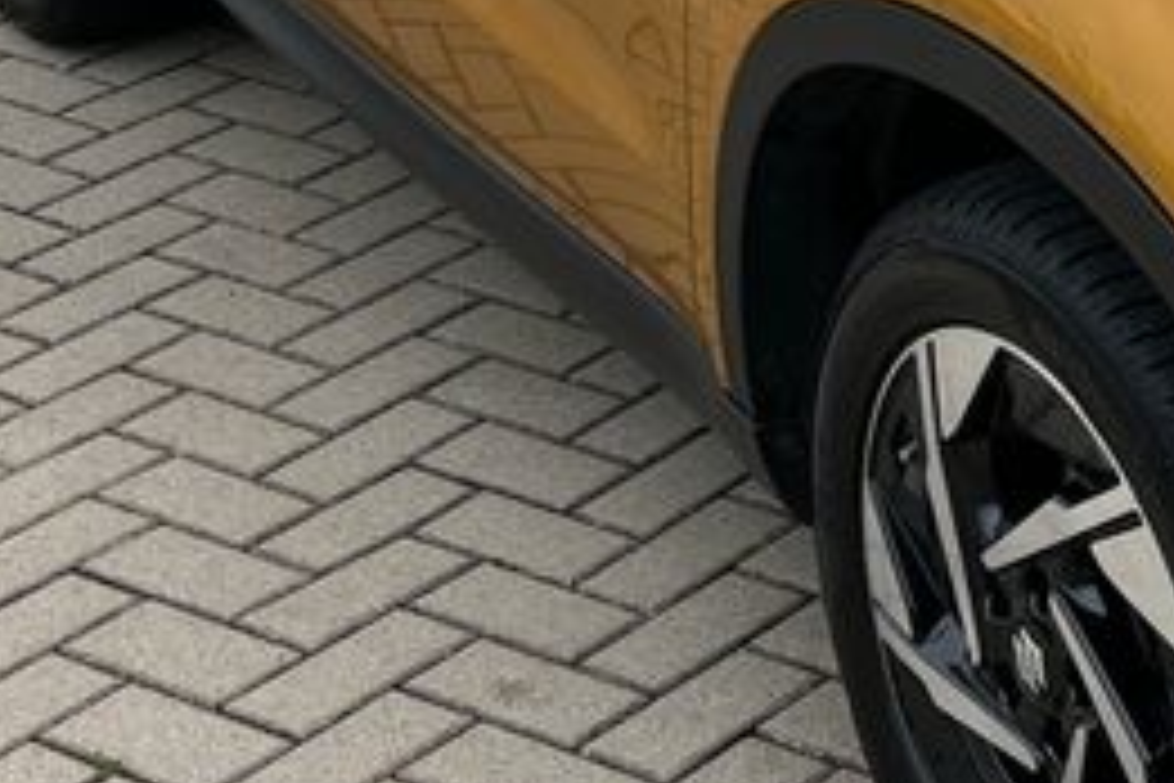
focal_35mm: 106
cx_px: 1489
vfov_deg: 12.7
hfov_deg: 18.1
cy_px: -14
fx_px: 3457
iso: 50
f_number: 1.6
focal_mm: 5.1
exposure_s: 1/2688
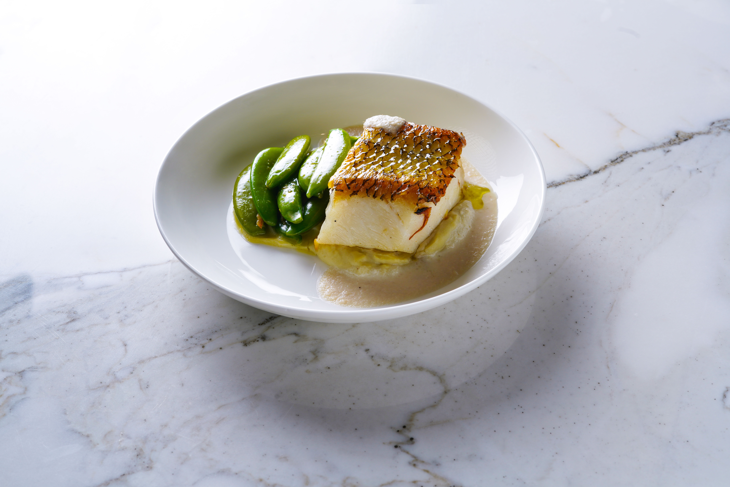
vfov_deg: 27.0
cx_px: 365
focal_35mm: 50
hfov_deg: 39.6
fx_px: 1014
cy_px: 244
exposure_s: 1/160
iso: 200
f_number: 10
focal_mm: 50
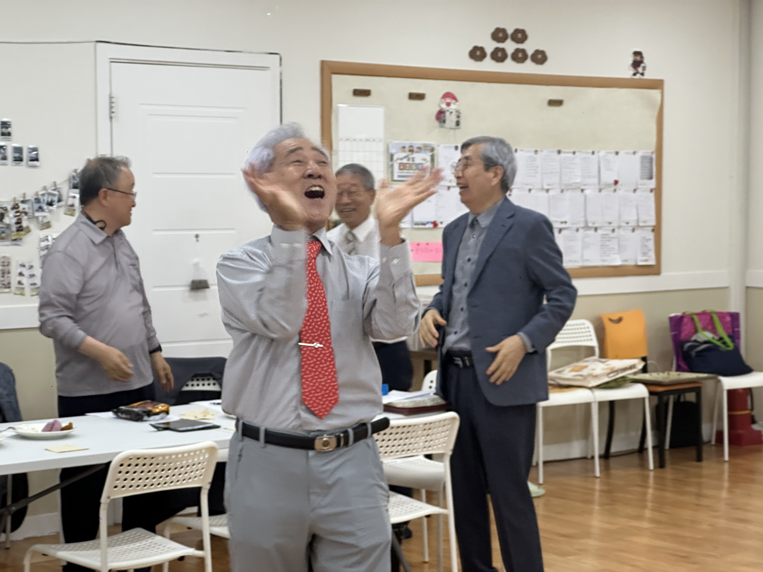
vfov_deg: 19.1
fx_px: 1697
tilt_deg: -2.3
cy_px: 286
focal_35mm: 77
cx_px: 382
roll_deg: -0.6
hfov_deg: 25.3
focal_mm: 9
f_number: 2.8
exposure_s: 1/60
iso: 200
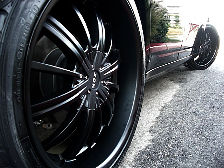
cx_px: 112
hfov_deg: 51.4
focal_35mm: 36
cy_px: 84
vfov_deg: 39.7
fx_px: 233
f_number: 2.8
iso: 200
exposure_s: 1/80
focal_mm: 6.3
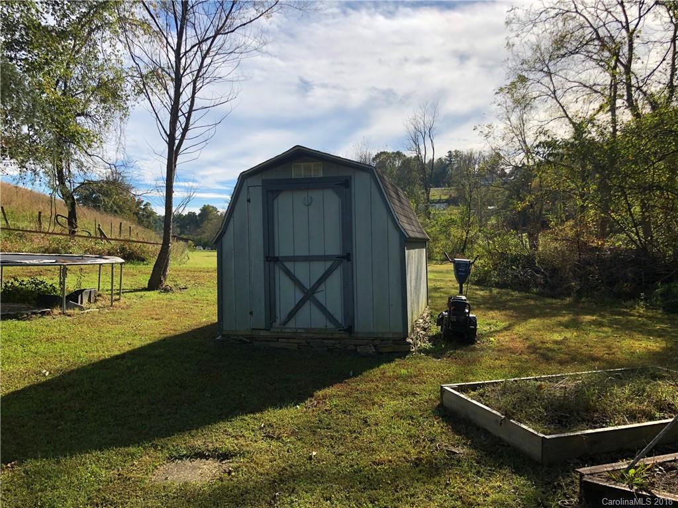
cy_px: 254
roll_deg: +1.3
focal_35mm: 28
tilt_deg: -1.2
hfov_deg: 63.4
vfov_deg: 49.7
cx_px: 339
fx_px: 548
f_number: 1.8
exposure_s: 1/2525
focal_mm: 4
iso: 25
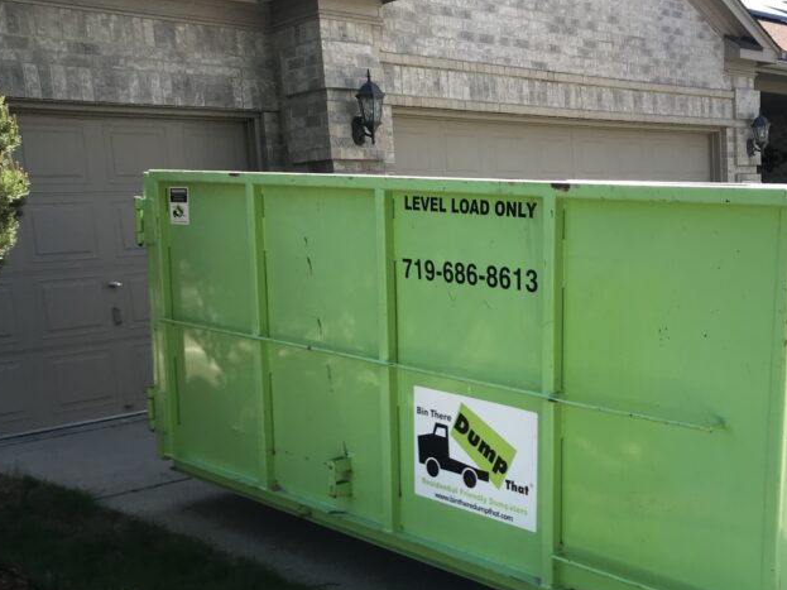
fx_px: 1046
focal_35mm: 46
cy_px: 380
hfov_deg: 40.3
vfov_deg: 31.3
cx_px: 568
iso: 20
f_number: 1.8
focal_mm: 3.99
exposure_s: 1/591
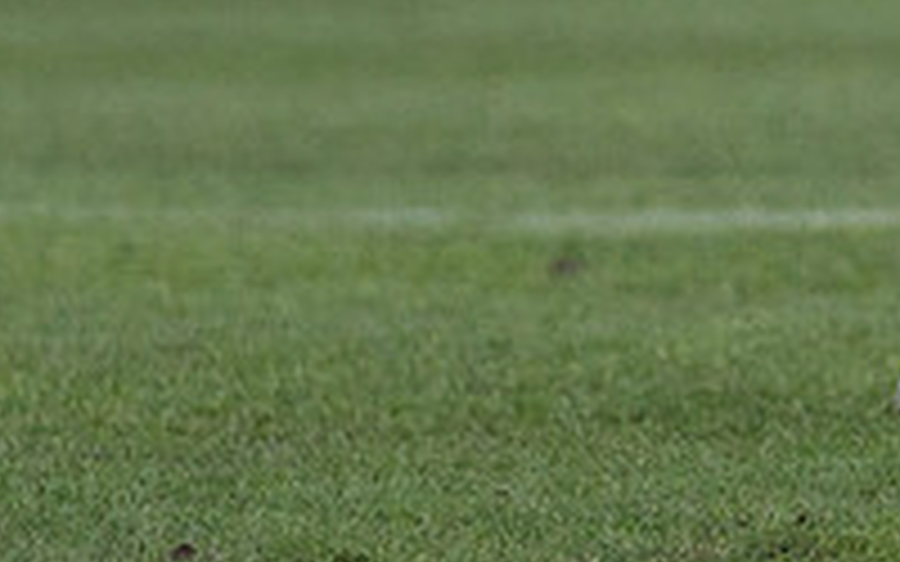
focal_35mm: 996
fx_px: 24430
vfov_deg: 1.3
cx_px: 1203
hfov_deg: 2.1
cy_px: -172
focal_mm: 168
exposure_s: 1/1600
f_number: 2.8
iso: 800
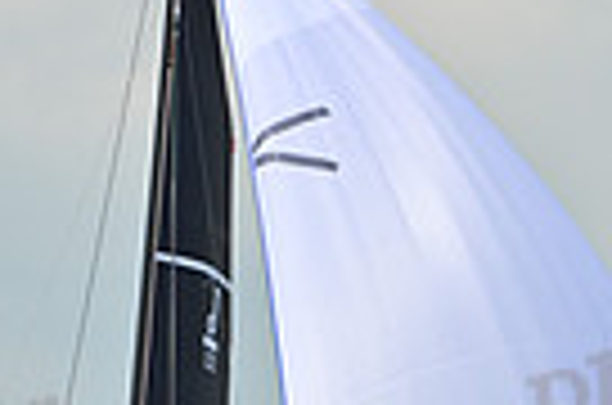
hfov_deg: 2.5
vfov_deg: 1.7
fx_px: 13789
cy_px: 1062
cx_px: 295
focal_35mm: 813
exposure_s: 1/1600
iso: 320
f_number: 10
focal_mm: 190
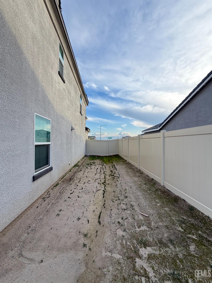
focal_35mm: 14
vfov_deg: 102.0
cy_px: 142
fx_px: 114
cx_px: 106
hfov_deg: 85.7
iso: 64
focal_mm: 2.22
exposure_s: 1/164
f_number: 2.2
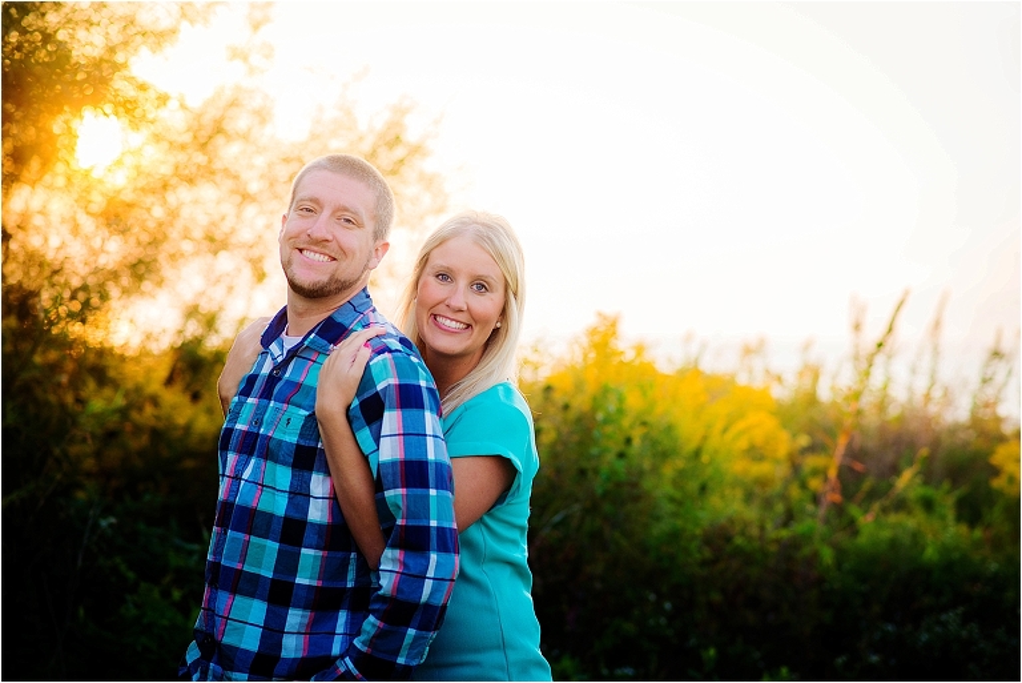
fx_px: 2414
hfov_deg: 23.9
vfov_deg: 16.1
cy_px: 342
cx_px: 511
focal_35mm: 85
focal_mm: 85
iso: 200
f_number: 3.2
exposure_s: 1/320
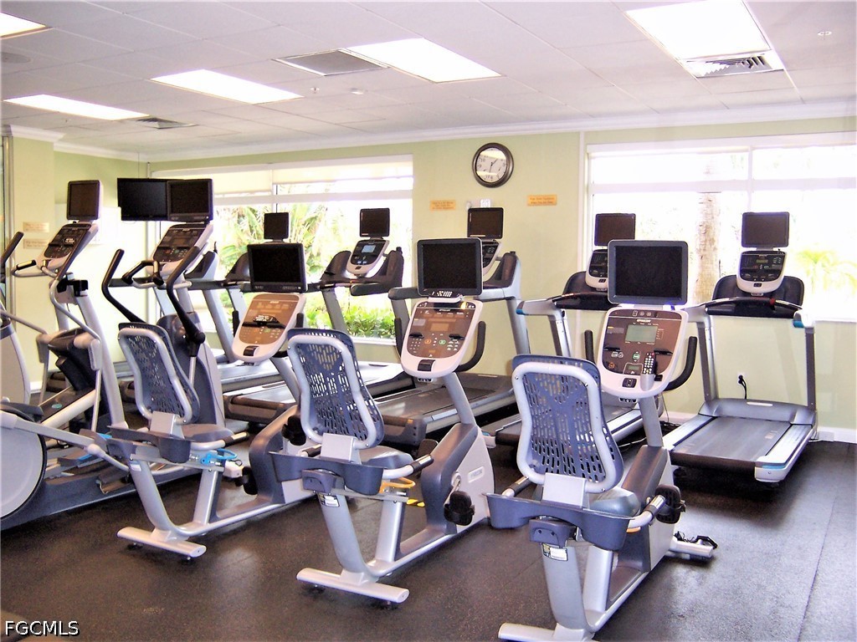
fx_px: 817
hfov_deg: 55.4
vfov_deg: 42.9
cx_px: 428
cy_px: 321
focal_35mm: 33
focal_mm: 5.5
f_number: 2.4
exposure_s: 1/60
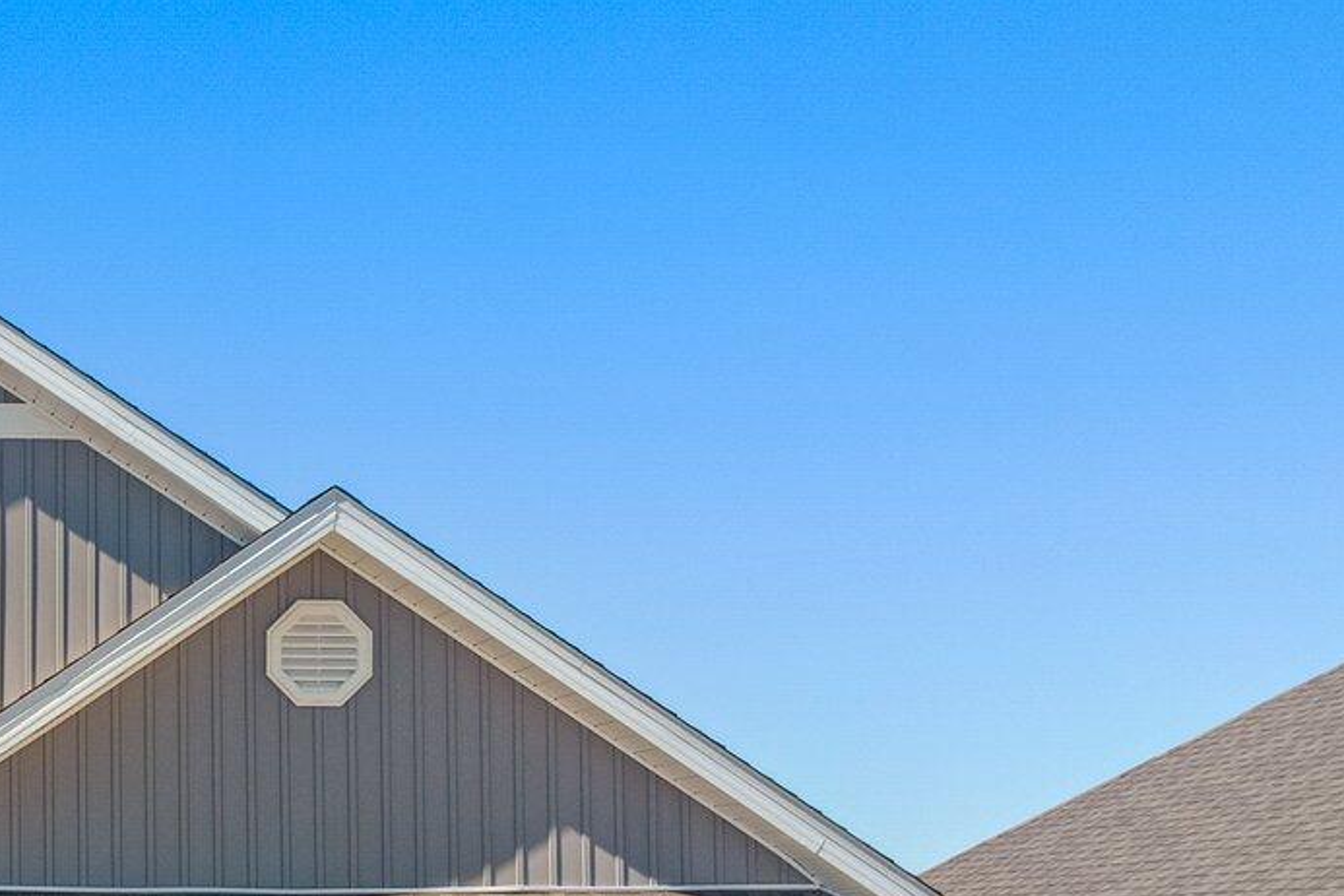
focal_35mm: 65
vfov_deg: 20.1
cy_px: 948
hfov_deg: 27.8
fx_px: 2426
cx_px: -200
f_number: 2.8
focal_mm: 8.38
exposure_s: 1/1250
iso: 120
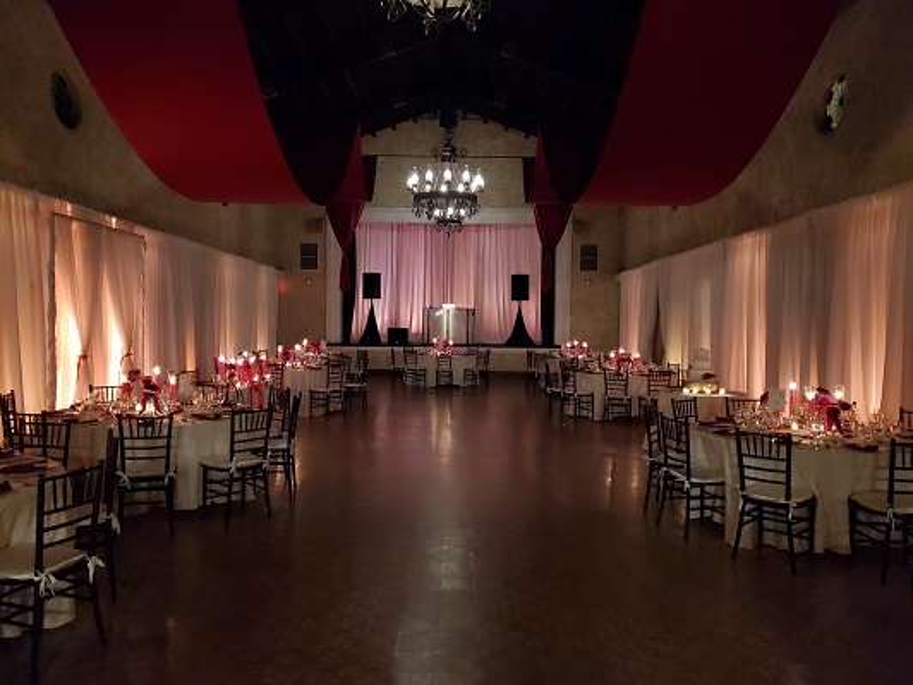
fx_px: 686
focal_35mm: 26
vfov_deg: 53.1
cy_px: 342
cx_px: 456
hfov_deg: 67.3
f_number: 1.5
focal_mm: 4.3
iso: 640
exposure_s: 1/40
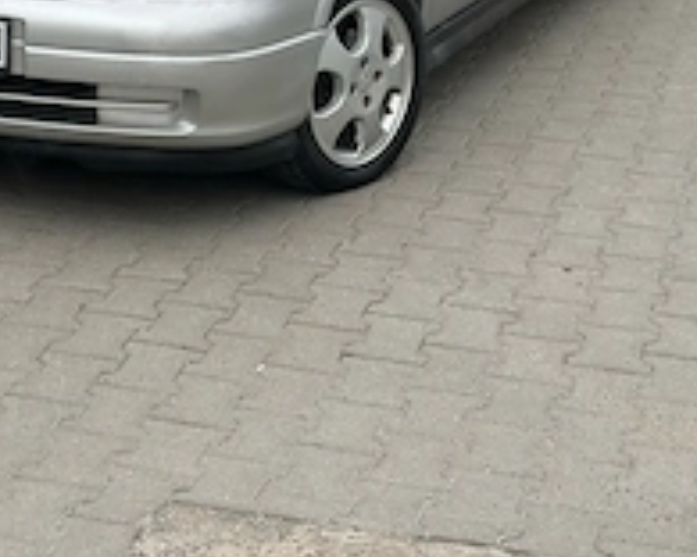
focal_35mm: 96
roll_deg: +0.9
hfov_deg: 19.8
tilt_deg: -7.9
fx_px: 1980
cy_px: -150
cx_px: 189
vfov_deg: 15.3
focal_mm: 6.86
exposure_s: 1/642
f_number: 1.78
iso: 80
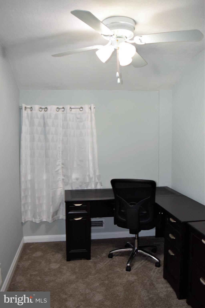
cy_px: 154
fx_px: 231
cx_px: 102
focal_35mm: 27
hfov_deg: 47.9
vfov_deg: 67.4
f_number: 4.5
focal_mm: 18
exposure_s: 1/80
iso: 800
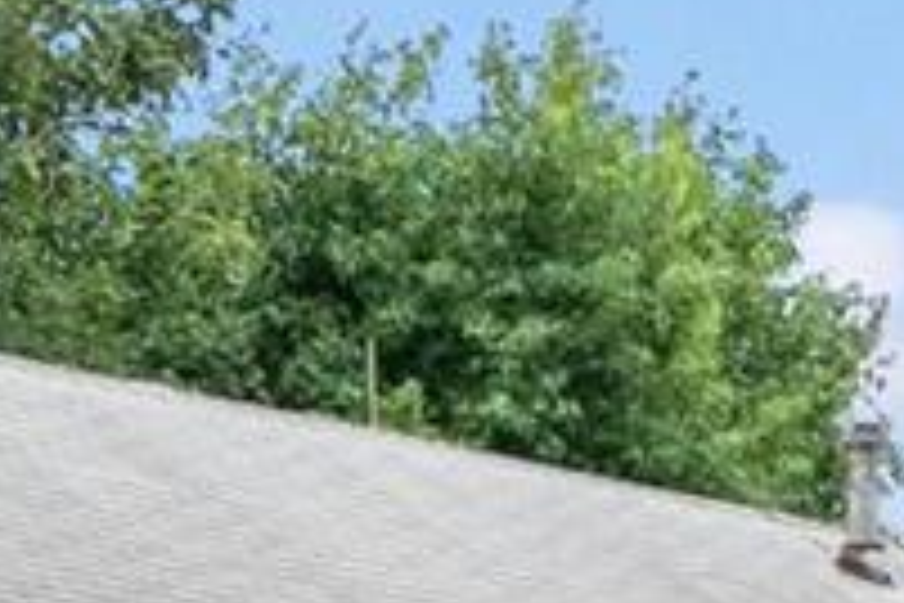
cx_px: 1322
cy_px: 1256
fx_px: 4394
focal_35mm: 175
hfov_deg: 11.3
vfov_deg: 7.5
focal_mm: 11
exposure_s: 1/250
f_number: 8
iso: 400
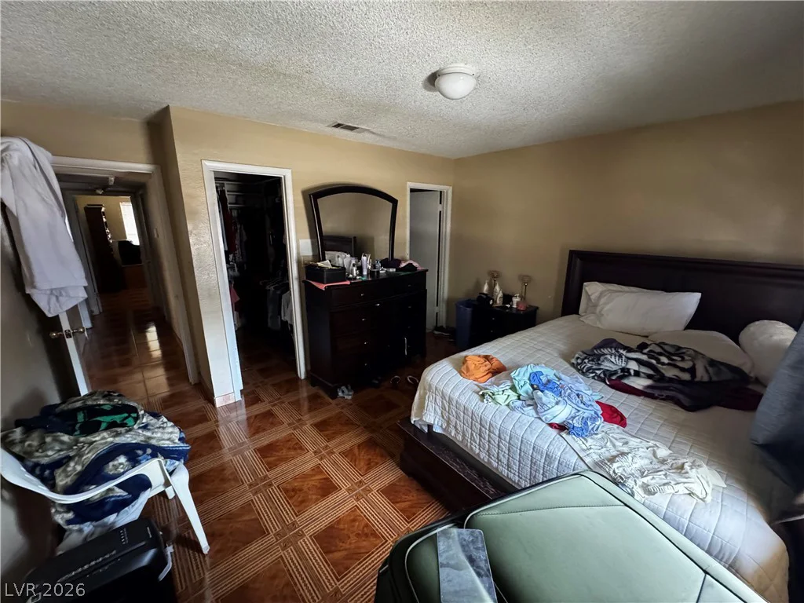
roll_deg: -0.7
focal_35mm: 14
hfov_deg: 102.1
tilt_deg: -15.7
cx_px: 402
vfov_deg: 85.7
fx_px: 325
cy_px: 302
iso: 1250
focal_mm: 2.22
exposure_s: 1/43
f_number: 2.2
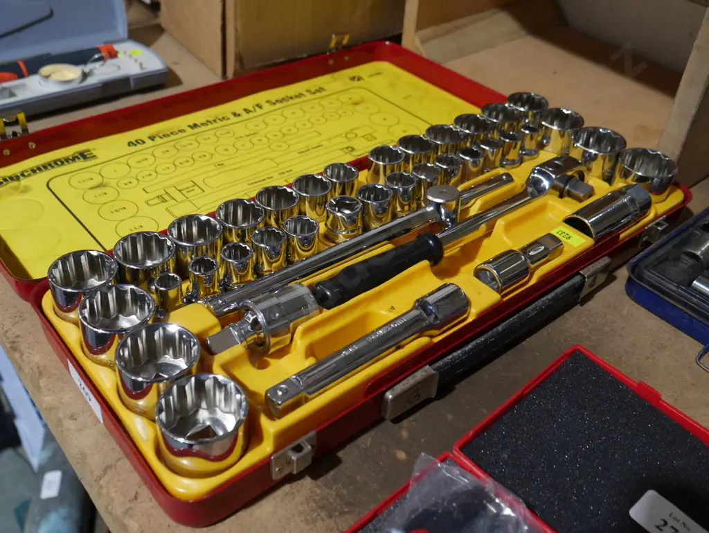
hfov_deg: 53.9
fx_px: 697
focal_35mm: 34
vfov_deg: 41.8
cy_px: 266
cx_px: 354
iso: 400
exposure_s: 1/60
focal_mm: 17
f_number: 4
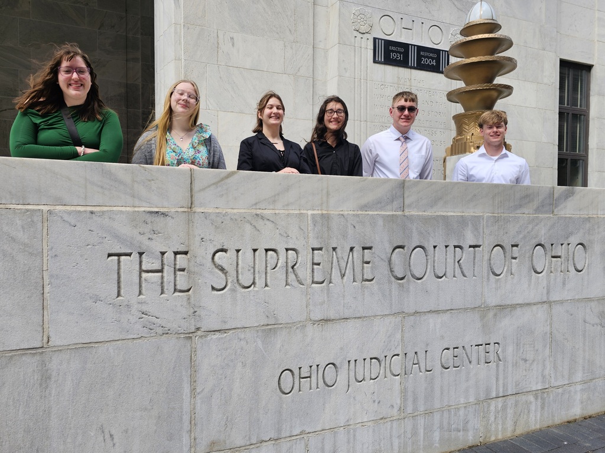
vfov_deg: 58.9
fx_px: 402
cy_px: 226
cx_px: 302
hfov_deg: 73.9
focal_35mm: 23
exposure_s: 1/156
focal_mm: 6.3
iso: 10
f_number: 1.7
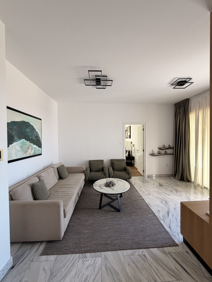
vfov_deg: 102.1
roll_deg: +0.3
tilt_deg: -0.3
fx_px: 114
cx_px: 106
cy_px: 141
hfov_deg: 85.7
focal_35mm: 14
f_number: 2.2
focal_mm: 2.22
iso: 100
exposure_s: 1/121
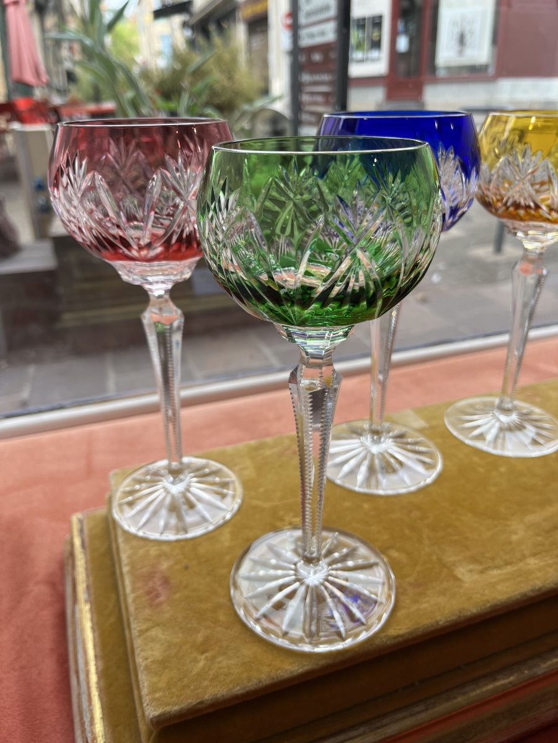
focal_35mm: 26
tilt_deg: -24.1
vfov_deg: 67.3
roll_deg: +1.4
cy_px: 372
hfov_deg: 53.1
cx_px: 279
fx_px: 559
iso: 40
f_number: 1.6
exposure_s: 1/165
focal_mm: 5.1
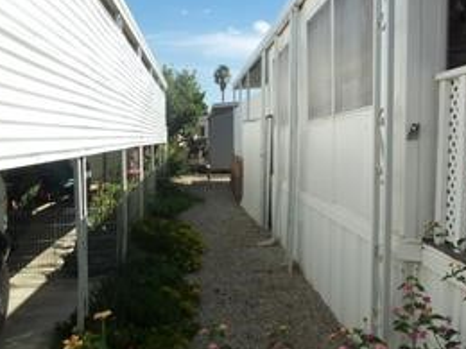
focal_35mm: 38
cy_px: 163
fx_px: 512
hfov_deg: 48.9
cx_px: 250
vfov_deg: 37.7
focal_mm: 5.2
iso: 80
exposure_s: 1/125
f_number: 8.6
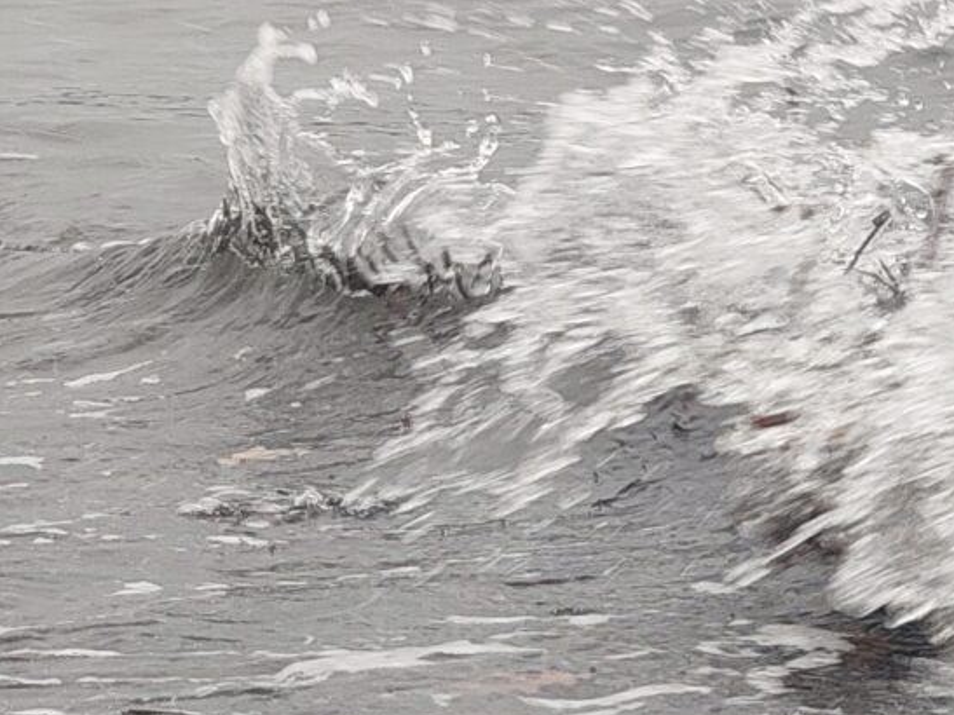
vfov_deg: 6.3
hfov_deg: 8.5
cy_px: 373
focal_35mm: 234
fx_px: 6448
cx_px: 694
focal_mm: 7.1
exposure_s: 1/115
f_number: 2
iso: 50
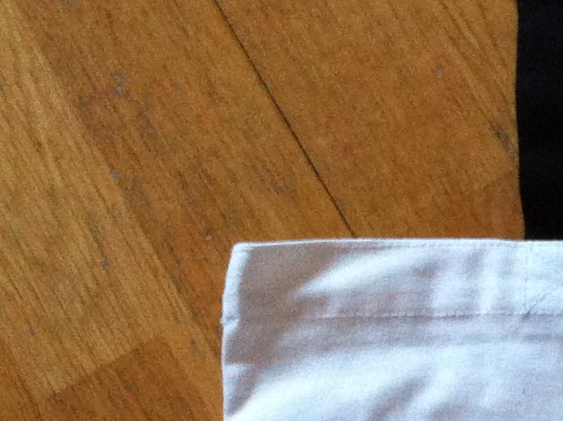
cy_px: 498
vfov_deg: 10.1
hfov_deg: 13.0
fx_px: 2339
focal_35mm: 144
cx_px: 846
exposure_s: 1/15
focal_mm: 3.85
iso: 320
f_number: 2.8
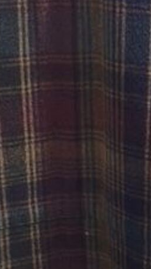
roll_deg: +0.9
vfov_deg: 22.8
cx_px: 91
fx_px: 662
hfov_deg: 13.0
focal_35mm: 93
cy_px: 82
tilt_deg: -12.4
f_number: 2.2
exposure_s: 1/304
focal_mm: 4.15
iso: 32
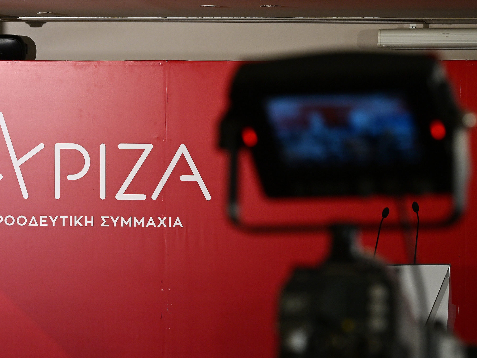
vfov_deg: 7.6
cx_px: 226
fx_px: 2701
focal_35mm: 196
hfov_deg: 10.1
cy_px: 178
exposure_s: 1/80
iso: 560
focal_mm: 120
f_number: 6.3
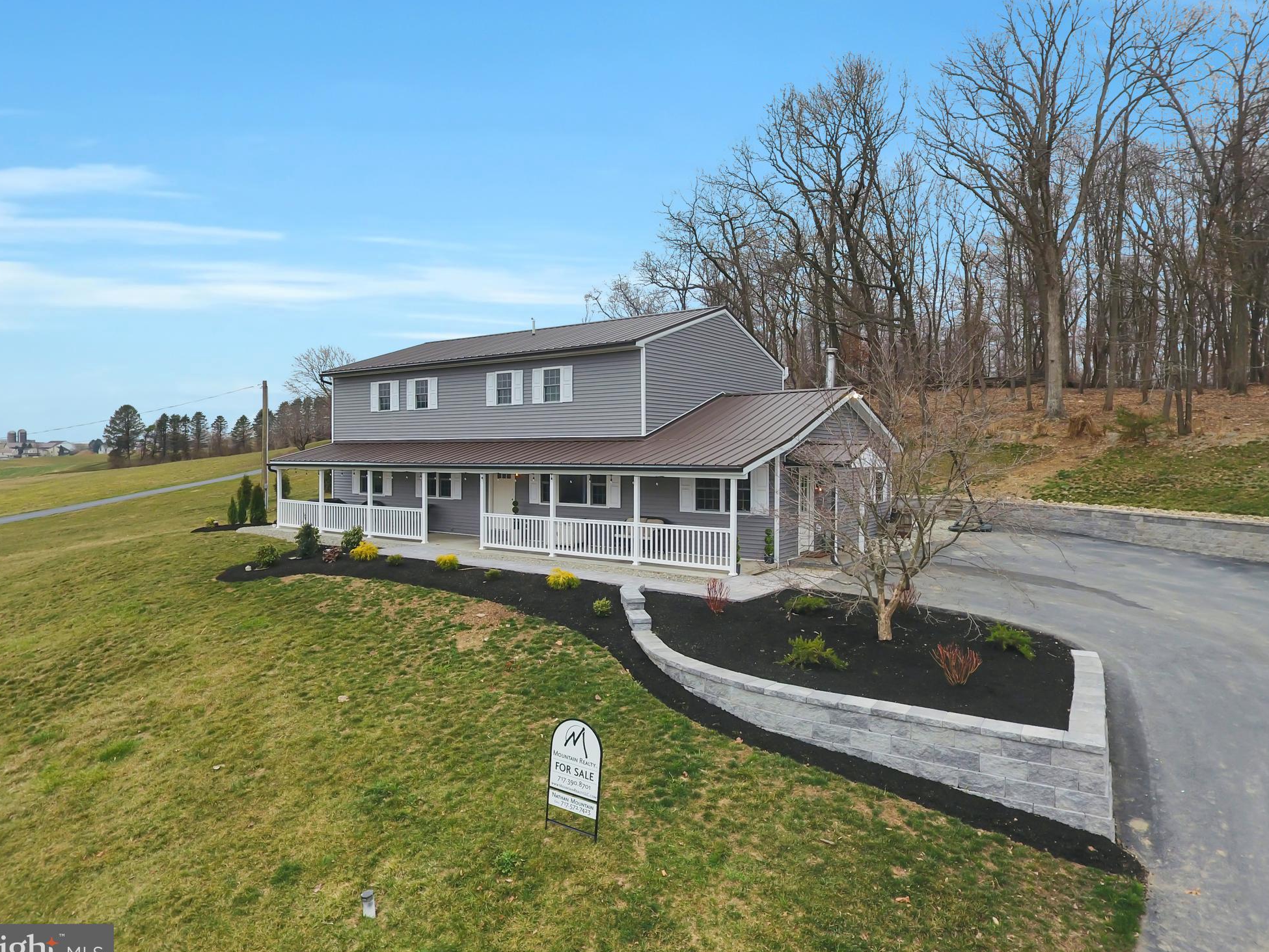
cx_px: 618
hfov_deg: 79.0
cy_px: 478
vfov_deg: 63.5
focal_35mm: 21
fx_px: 770
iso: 100
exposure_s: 1/315
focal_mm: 3.61
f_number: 2.8
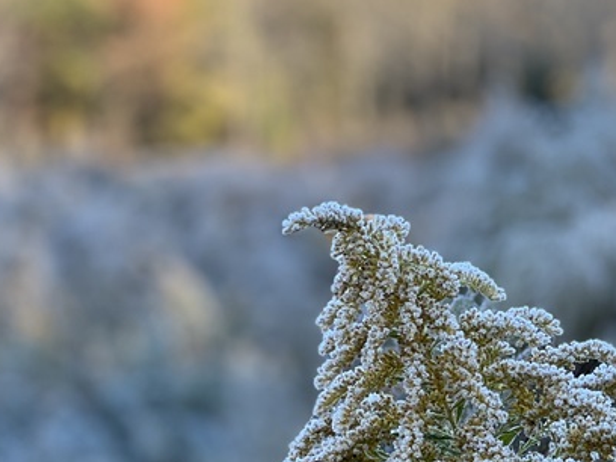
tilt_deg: -1.3
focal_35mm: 151
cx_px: 365
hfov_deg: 13.1
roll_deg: -1.1
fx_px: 2687
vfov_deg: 9.8
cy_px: 248
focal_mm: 9
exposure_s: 1/121
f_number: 2.8
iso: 40
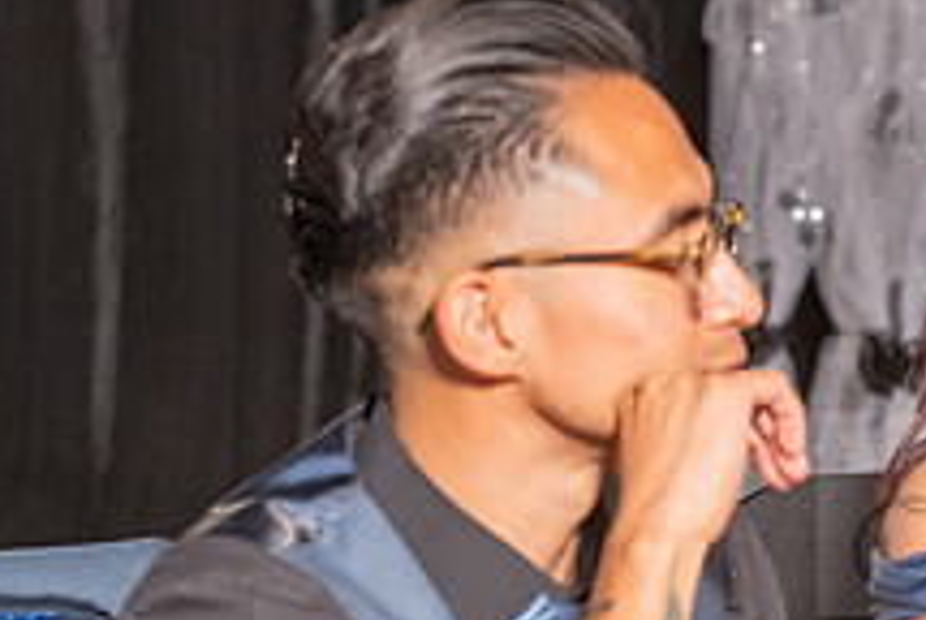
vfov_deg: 5.5
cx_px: 788
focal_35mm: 250
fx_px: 6439
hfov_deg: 8.2
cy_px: 785
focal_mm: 70
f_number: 4.5
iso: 800
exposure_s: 1/200
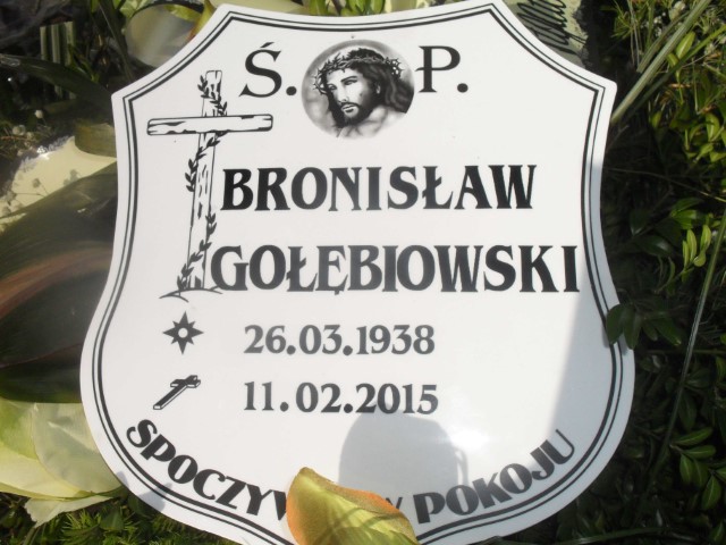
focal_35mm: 35
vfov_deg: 40.7
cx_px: 363
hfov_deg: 52.6
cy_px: 272
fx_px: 734
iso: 200
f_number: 8.4
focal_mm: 6.3
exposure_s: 1/750
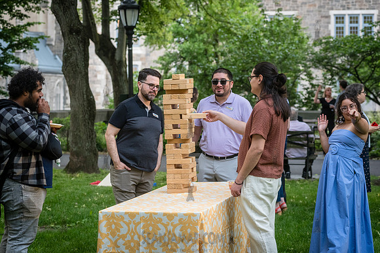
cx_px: 189
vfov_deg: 14.8
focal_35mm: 93
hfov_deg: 22.0
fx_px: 979
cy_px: 127
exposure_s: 1/400
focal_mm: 92
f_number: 5
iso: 2000
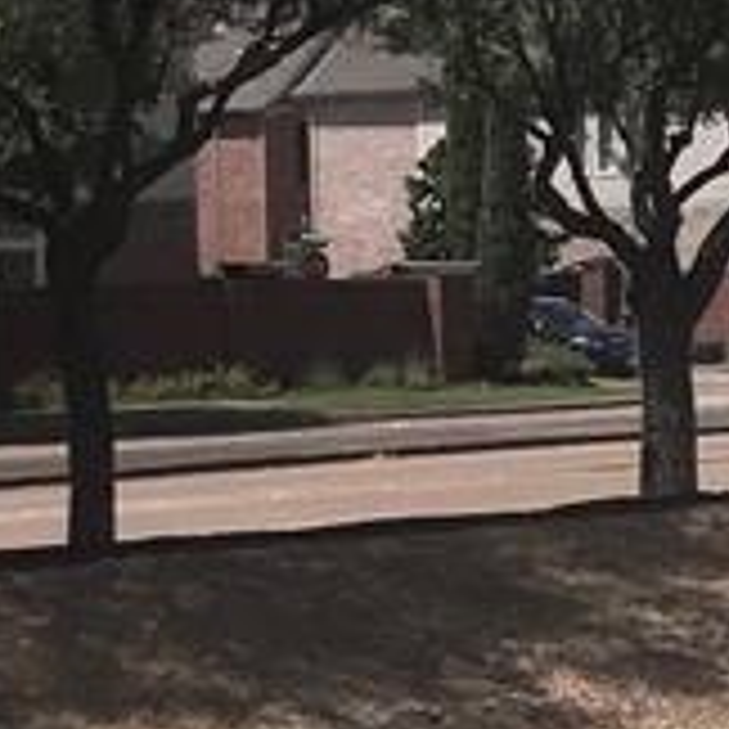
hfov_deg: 9.7
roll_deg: +0.4
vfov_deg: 11.2
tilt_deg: -2.6
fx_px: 3717
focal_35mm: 156
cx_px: 1814
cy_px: 459
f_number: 1.8
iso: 20
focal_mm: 3.99
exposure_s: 1/4367
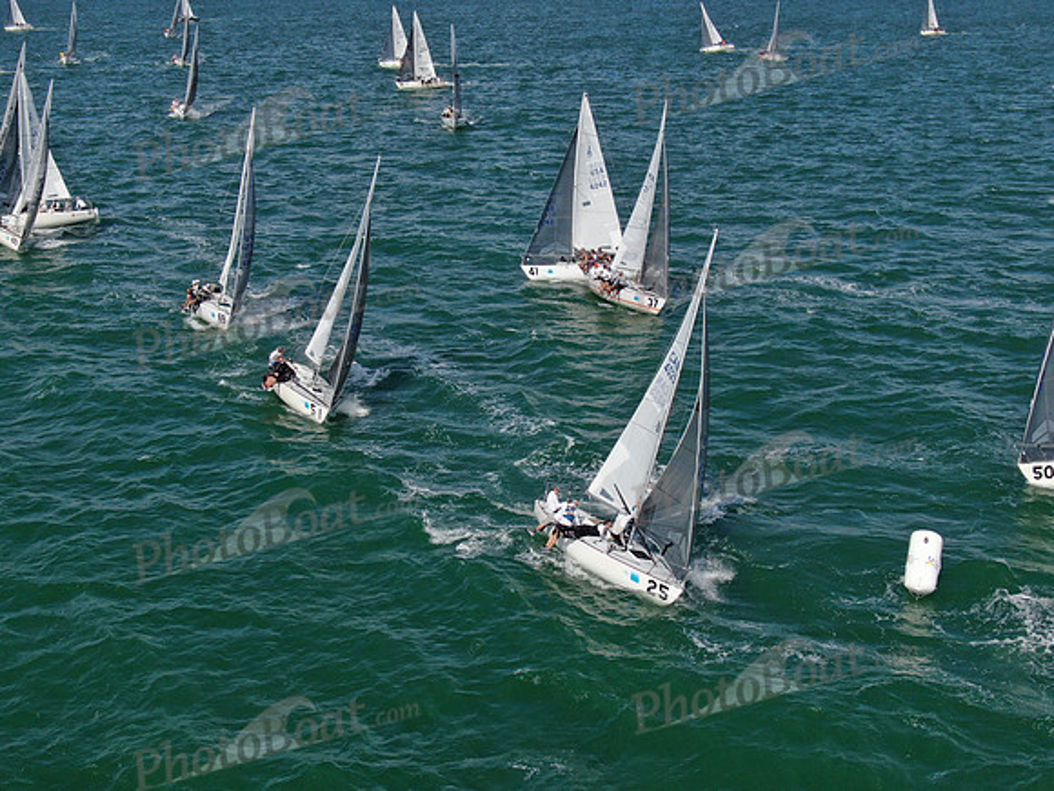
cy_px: 396
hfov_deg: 39.7
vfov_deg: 30.3
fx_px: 1462
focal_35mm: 48
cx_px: 527
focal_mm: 8.6
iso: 100
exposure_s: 1/1250
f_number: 3.8
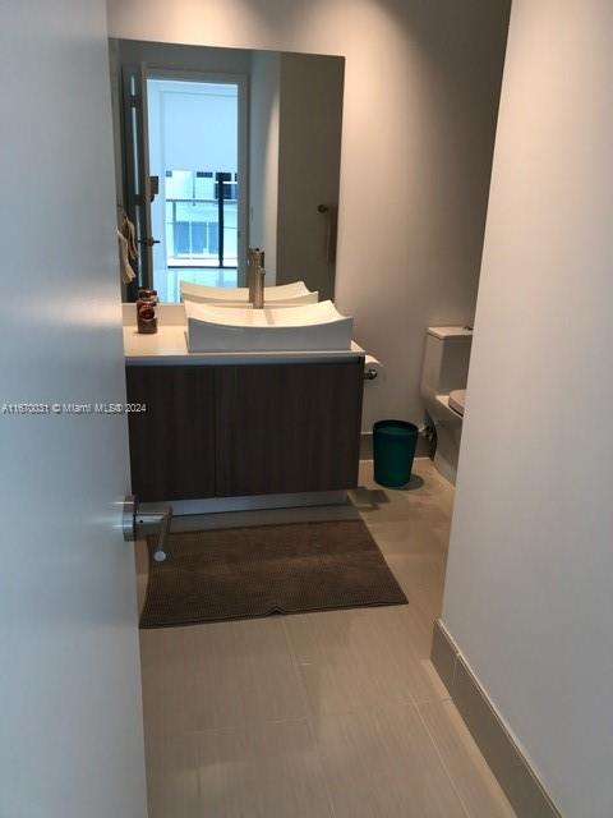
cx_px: 306
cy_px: 409
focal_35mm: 28
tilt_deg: -18.9
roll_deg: -2.7
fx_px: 661
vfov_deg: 63.4
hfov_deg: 49.7
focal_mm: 3.99
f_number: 1.8
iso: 32
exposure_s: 1/60
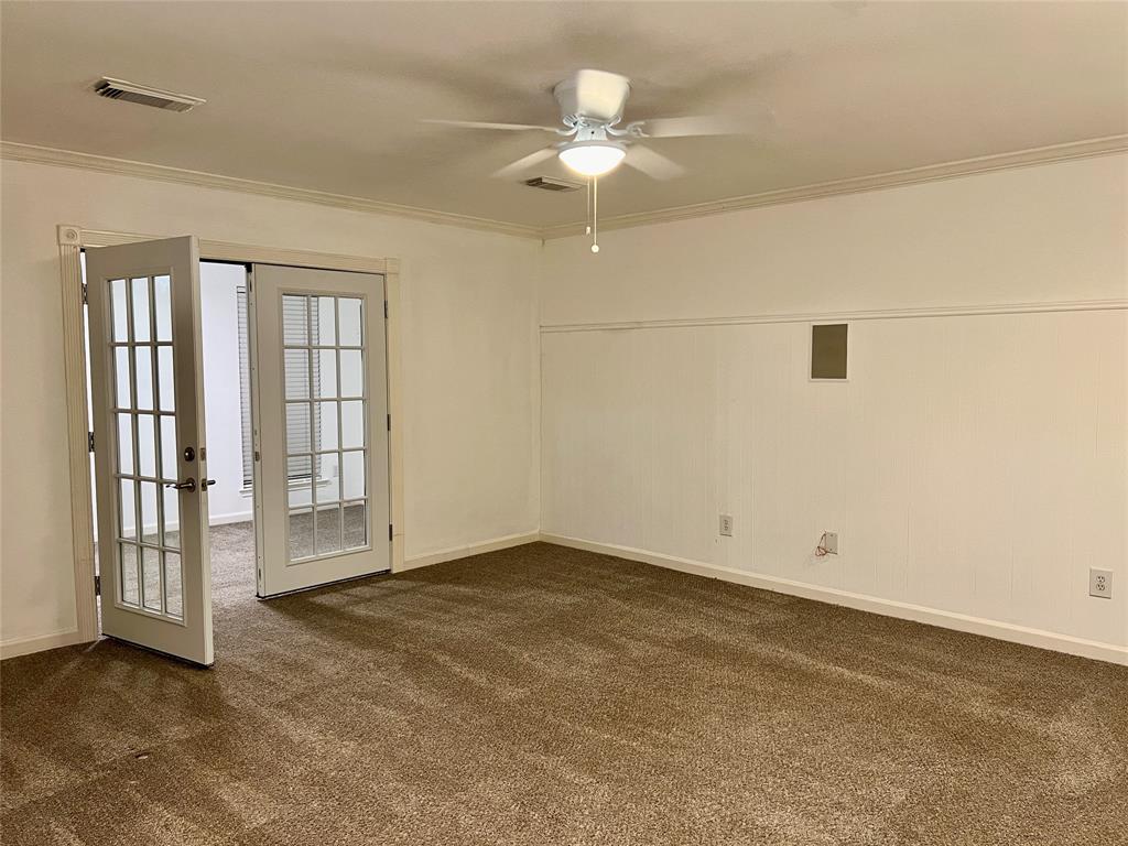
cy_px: 423
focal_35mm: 26
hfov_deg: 67.3
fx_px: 847
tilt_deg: -4.9
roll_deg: +0.1
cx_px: 564
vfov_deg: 53.1
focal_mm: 5.7
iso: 160
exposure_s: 1/60
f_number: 1.5
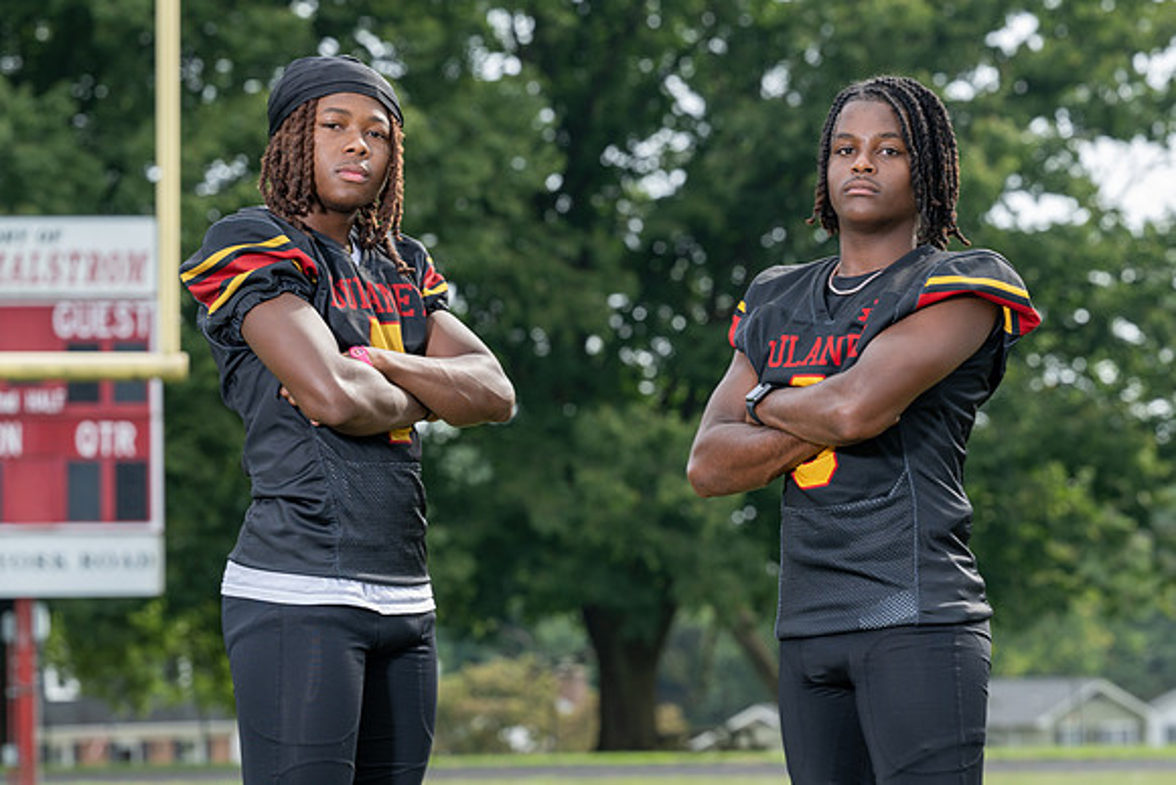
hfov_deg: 13.4
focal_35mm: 153
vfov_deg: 9.0
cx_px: 693
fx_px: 5010
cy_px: 398
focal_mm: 115
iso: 100
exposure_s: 1/160
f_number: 5.6
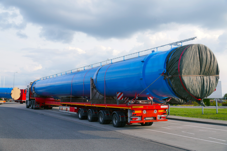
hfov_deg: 49.6
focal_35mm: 39
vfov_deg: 34.2
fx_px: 246
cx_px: 114
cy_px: 76
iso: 100
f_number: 7.1
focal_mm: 26
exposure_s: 1/320
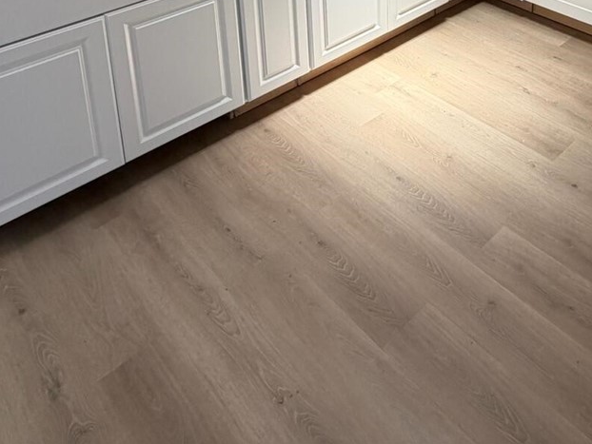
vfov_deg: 31.3
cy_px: -125
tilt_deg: -13.9
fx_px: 616
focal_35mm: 36
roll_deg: -0.5
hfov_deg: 48.5
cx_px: 471
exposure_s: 1/121
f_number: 2.2
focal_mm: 2.22
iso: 100
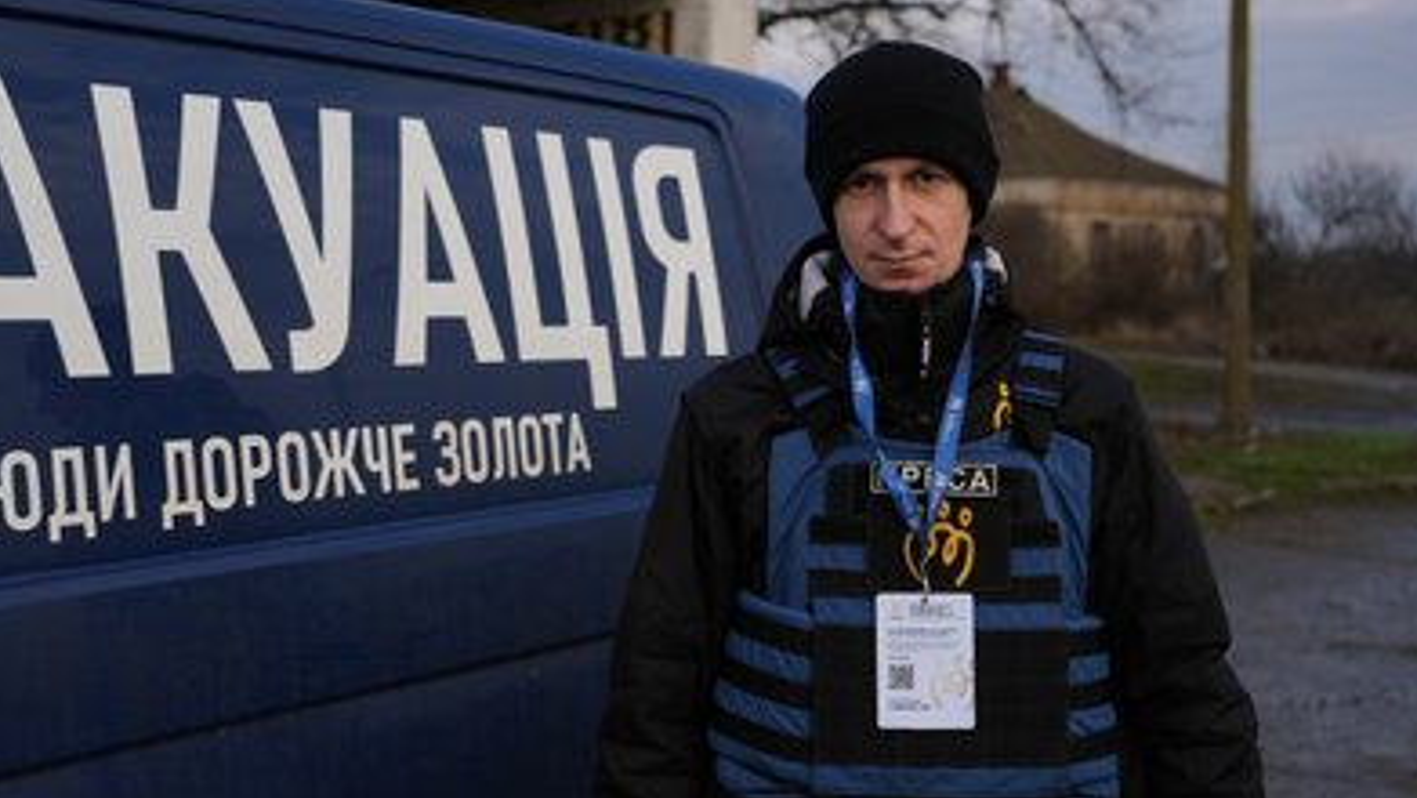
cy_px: 423
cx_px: 718
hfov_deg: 45.5
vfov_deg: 26.5
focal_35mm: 45
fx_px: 1691
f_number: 4
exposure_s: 1/1600
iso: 200
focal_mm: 42
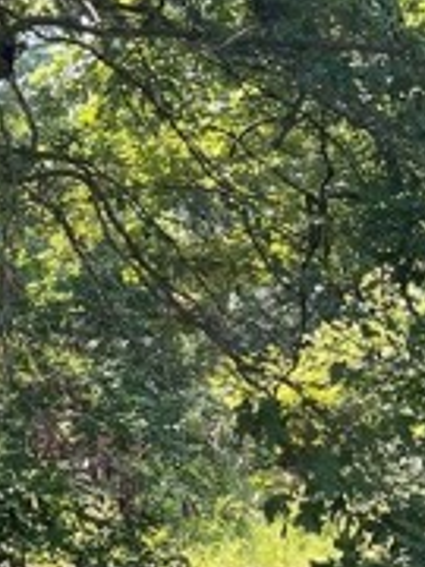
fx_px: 1817
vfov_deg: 17.7
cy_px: 192
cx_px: -205
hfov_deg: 12.7
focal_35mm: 111
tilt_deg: +6.0
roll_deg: +1.7
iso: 40
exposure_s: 1/198
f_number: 1.6
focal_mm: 5.1
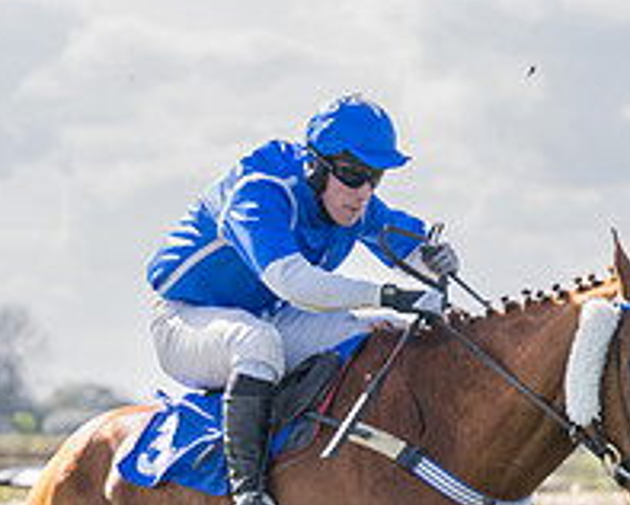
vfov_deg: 4.9
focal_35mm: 313
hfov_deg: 6.2
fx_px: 5842
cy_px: 450
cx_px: 419
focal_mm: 77
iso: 400
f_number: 4
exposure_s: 1/2000
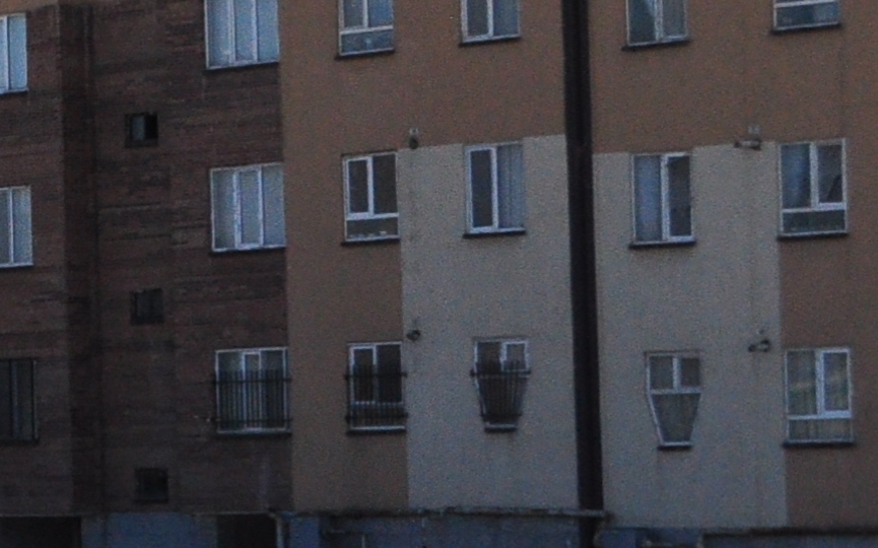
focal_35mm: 212
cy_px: 160
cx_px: -1003
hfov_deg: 9.2
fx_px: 5071
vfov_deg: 6.2
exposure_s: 1/4000
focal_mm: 28
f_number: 5
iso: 640
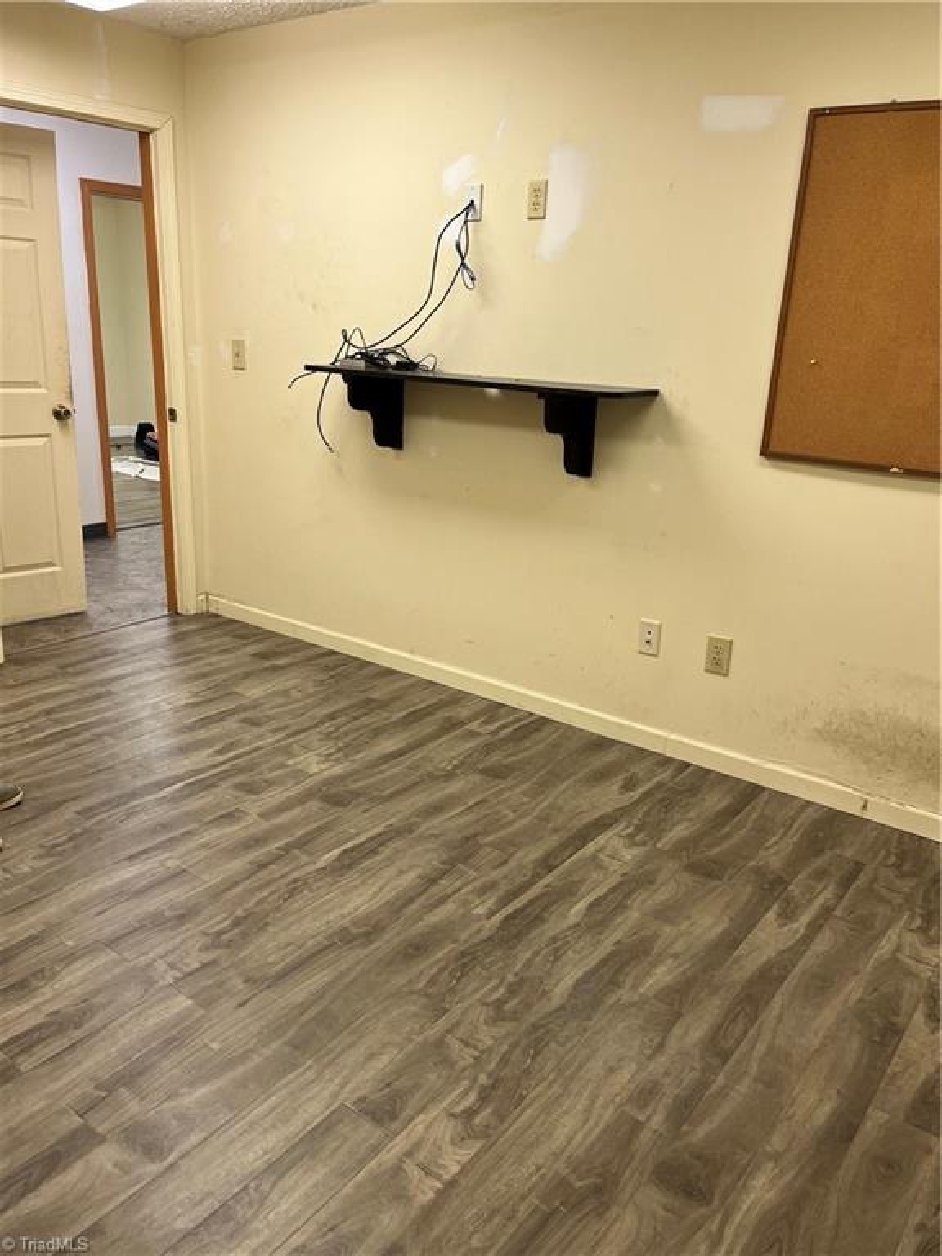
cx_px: 471
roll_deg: -2.0
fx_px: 943
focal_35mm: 26
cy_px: 628
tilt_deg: -18.0
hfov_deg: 53.1
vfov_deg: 67.3
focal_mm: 5.1
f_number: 1.6
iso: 64
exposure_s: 1/60
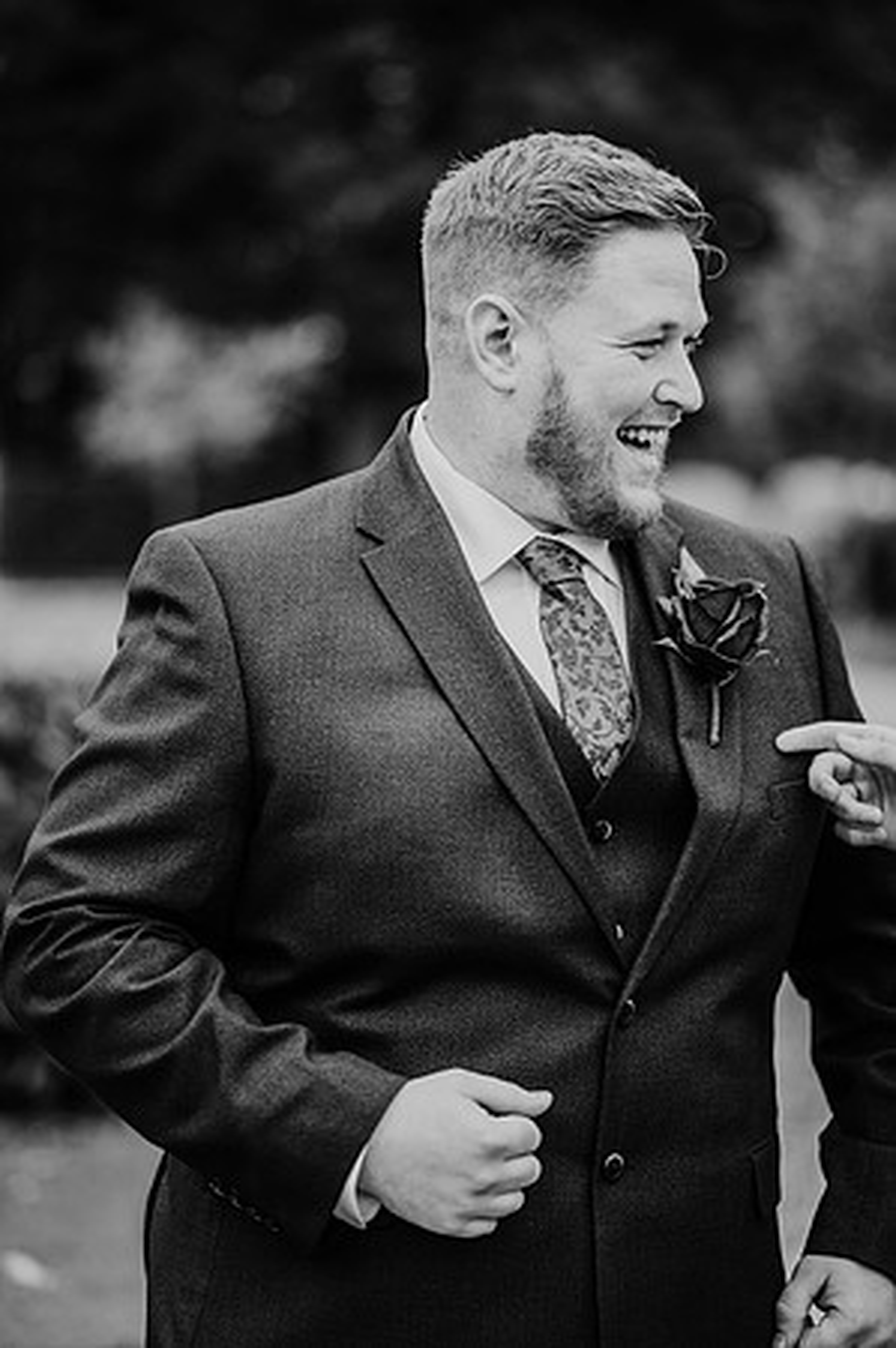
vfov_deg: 23.9
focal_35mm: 85
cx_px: 448
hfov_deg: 16.0
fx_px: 3180
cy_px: 674
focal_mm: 85
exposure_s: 1/400
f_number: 1.8
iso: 100
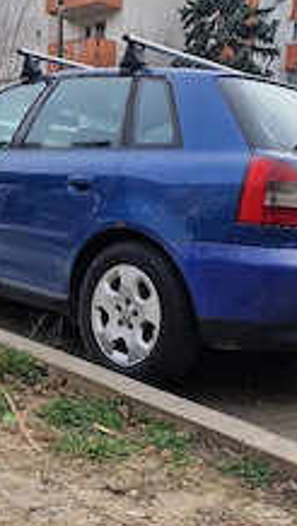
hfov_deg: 26.0
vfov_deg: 44.3
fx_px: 643
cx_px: 159
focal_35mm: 46
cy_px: 316
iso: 50
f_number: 1.8
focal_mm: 5.4
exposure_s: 1/263
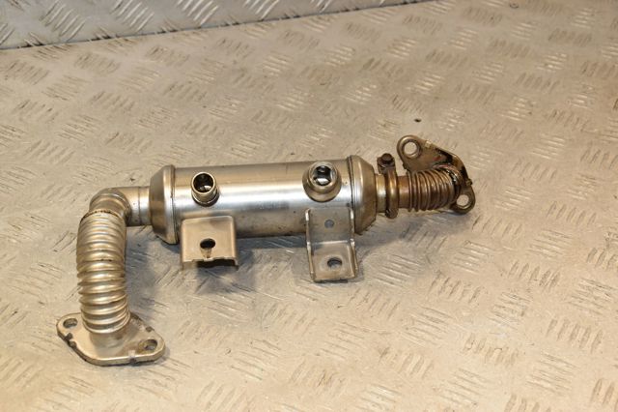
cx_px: 309
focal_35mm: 75
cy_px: 206
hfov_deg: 27.0
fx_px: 1287
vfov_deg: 18.2
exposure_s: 1/200
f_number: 7.1
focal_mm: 50
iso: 800
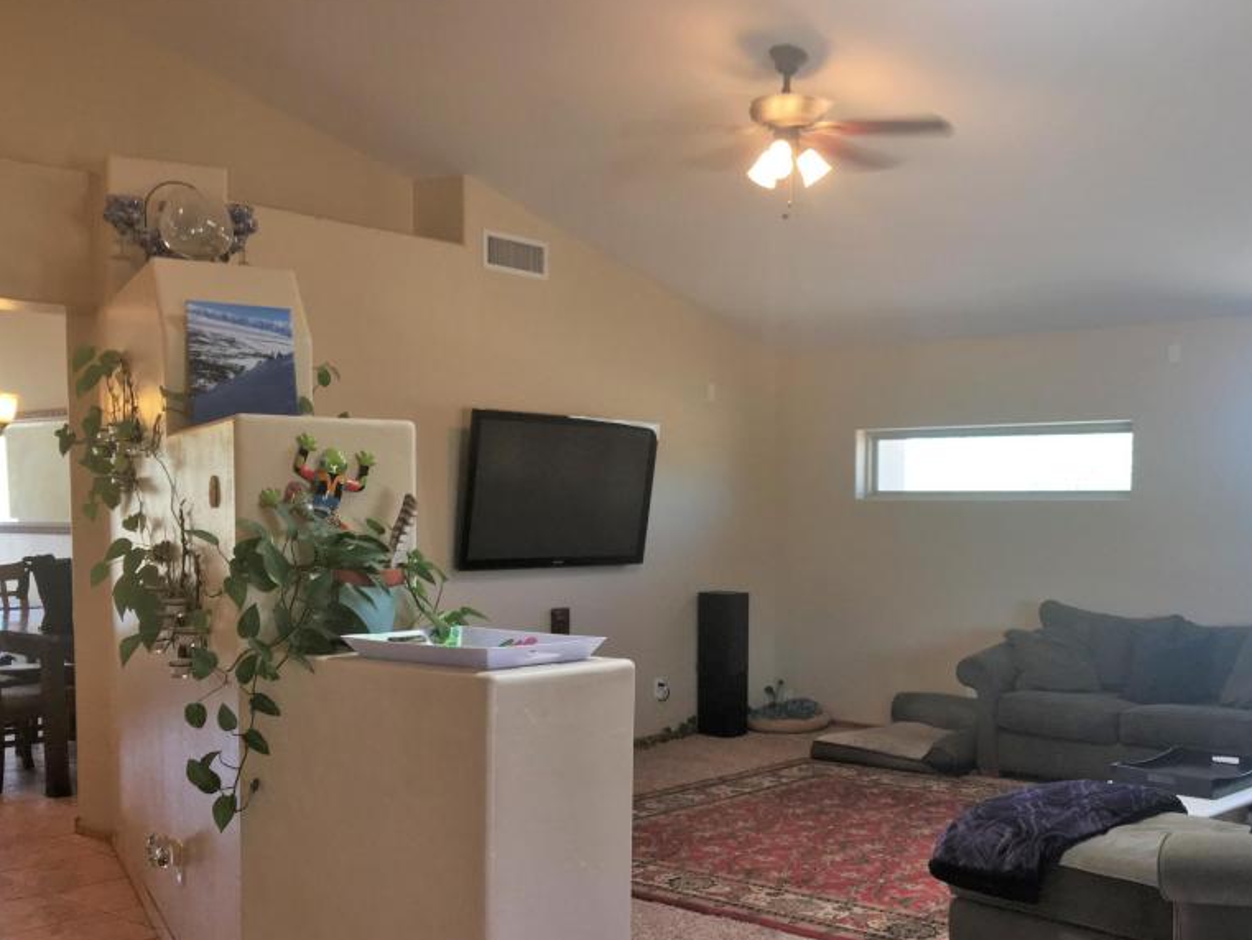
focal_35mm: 39
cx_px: 788
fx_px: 1411
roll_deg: -1.6
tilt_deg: -4.0
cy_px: 622
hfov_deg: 47.4
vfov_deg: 36.5
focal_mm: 4.15
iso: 40
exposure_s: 1/30
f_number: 2.2
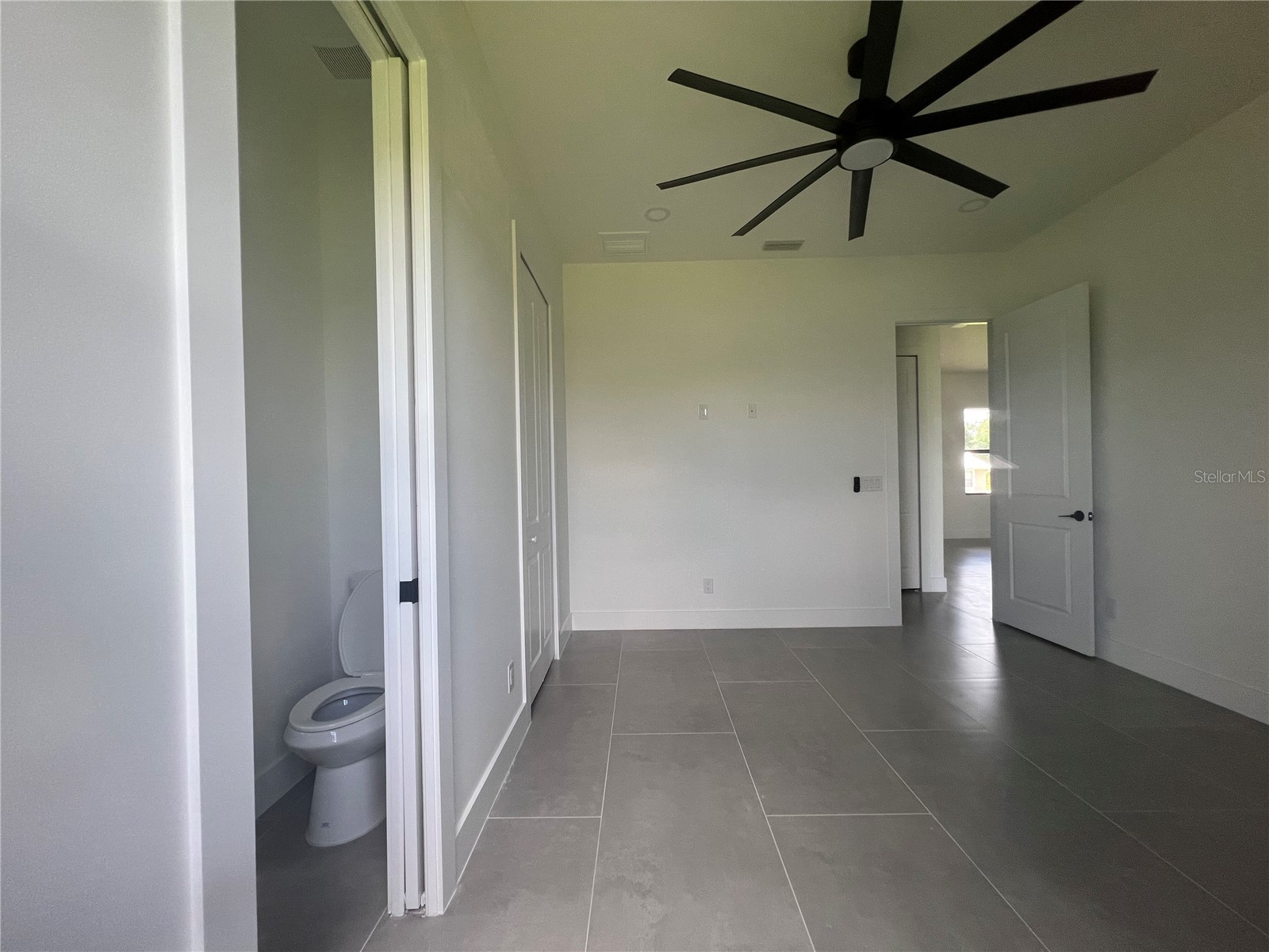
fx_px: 477
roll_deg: +1.1
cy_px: 476
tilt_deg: -0.3
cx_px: 634
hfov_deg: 106.2
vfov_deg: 89.9
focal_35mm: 13
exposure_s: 1/99
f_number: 1.8
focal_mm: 1.57
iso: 80
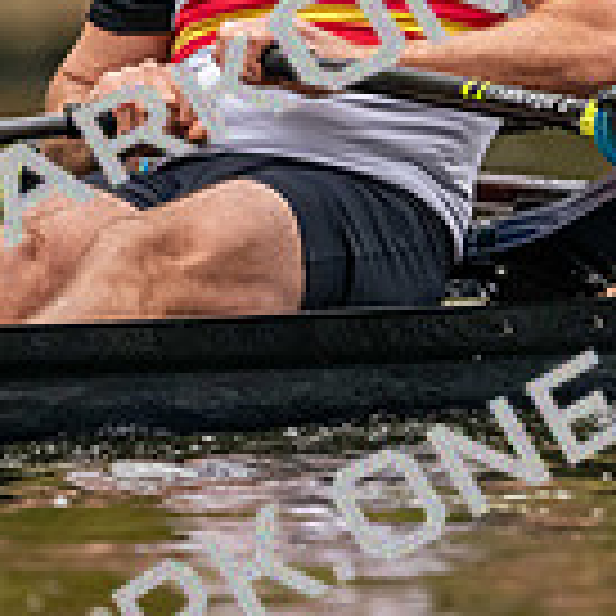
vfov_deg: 1.2
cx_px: 463
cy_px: -133
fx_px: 28931
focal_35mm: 1437
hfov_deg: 1.2
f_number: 4.5
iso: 2800
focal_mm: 400
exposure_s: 1/2500
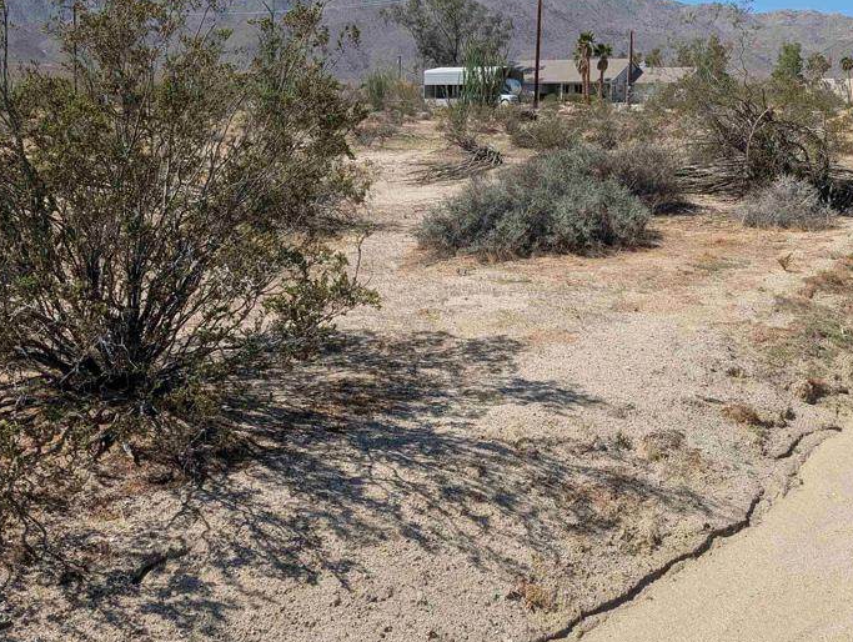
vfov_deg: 38.8
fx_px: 888
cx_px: 427
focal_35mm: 36
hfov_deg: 51.3
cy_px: 170
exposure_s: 1/1214
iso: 19
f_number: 1.68
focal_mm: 6.9
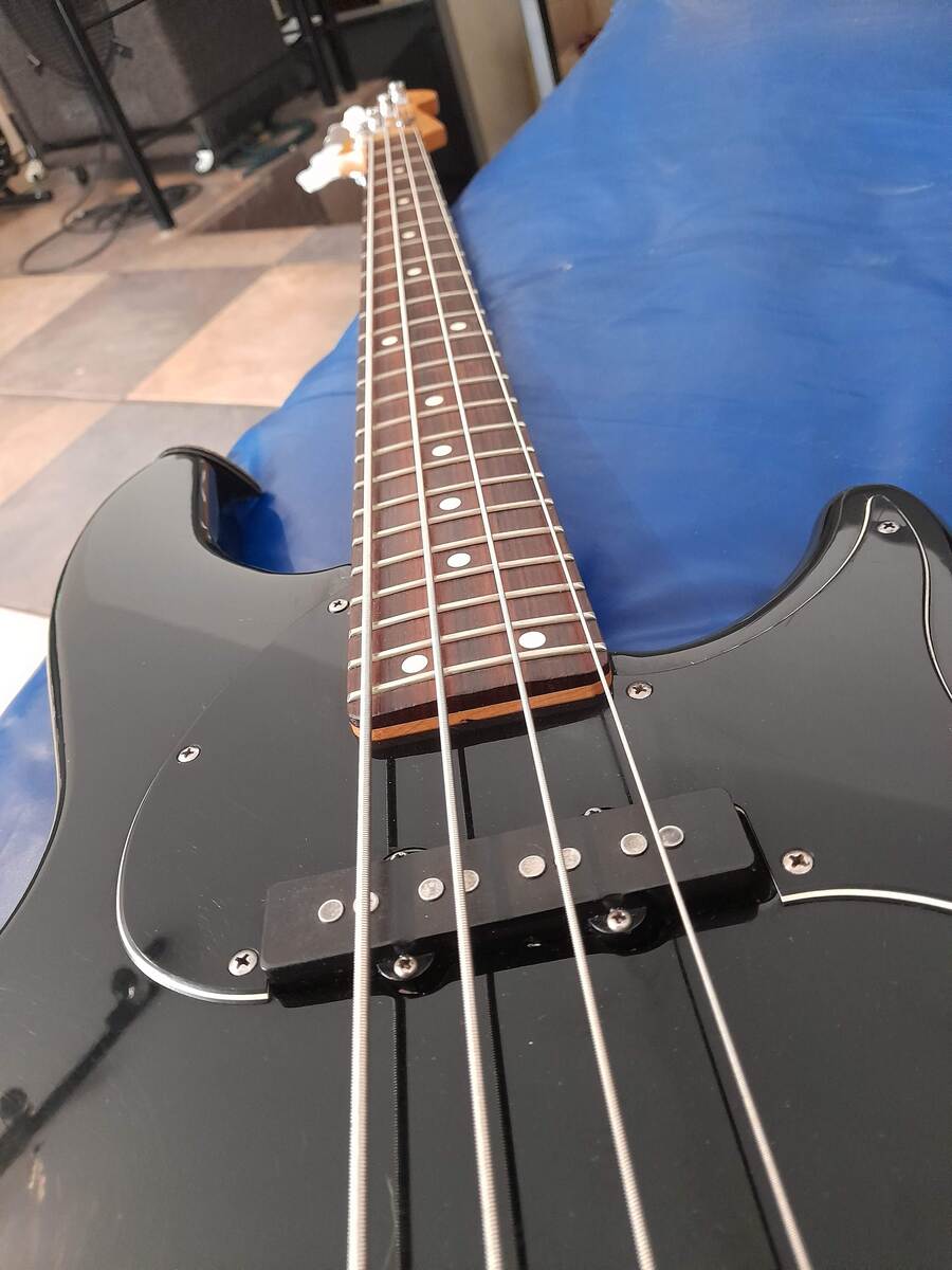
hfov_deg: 54.9
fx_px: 917
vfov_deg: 69.4
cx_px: 476
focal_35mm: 25
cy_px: 635
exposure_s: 1/25
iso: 640
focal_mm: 4.6
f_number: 2
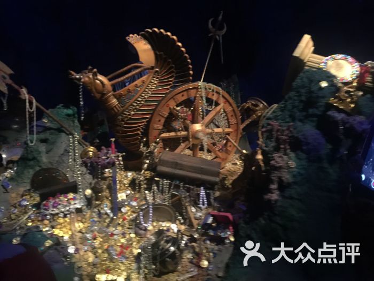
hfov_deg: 61.7
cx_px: 187
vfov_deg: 48.2
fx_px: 313
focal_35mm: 29
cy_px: 140
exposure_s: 1/8
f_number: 2.2
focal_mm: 4.15
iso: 200
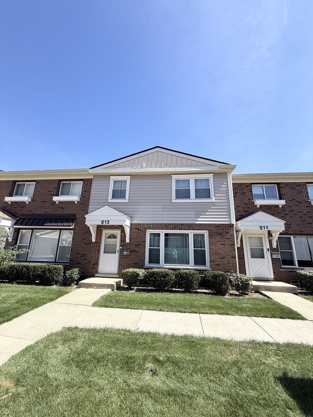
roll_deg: -1.8
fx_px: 169
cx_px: 156
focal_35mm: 14
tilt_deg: +14.9
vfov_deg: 102.1
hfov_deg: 85.7
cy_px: 208
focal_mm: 2.22
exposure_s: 1/1167
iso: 50
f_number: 2.2
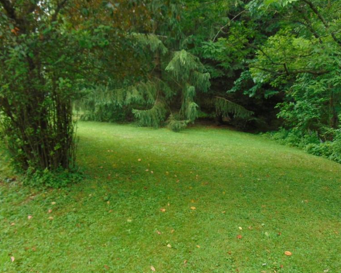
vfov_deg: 44.6
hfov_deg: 54.2
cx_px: 160
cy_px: 134
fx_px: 333
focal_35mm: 33
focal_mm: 4.5
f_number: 3
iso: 80
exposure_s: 1/160
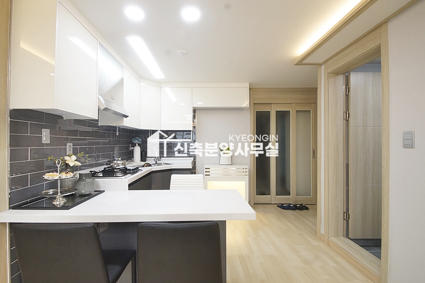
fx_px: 177
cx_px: 212
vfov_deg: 77.2
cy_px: 142
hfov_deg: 100.4
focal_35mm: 15
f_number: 9
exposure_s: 1/25
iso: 800
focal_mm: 10
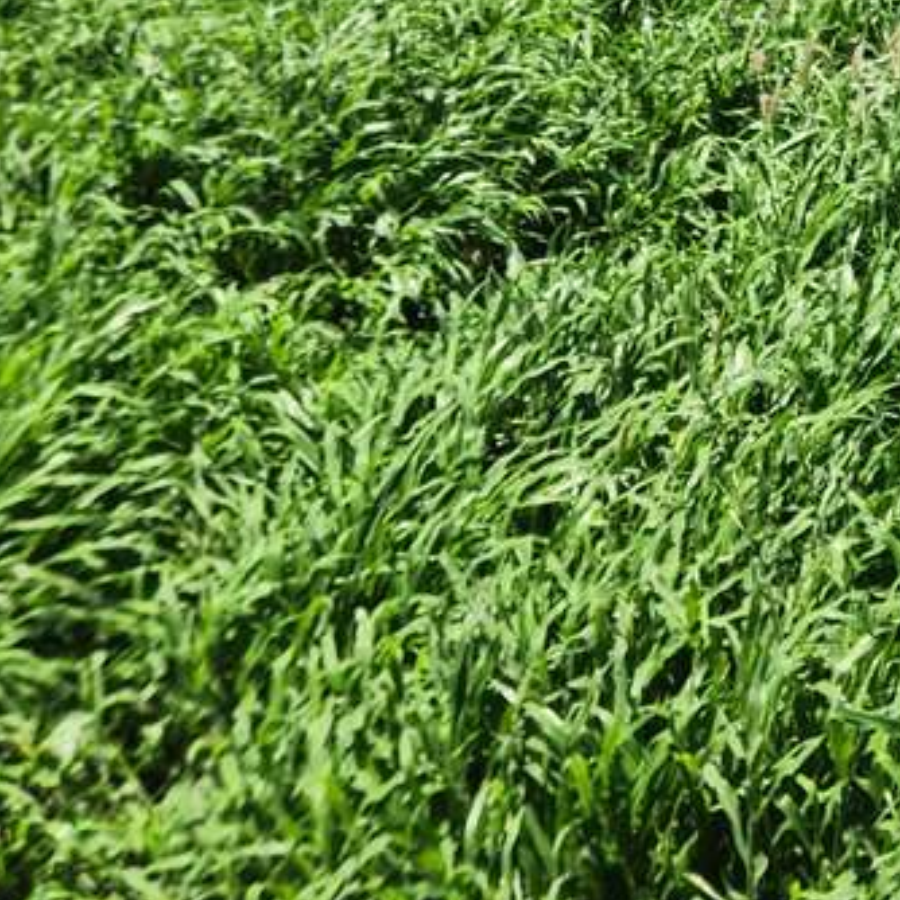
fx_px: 2294
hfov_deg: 20.8
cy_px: -205
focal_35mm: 78
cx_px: 1064
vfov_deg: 20.6
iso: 20
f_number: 1.8
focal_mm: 5.4
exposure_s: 1/2099
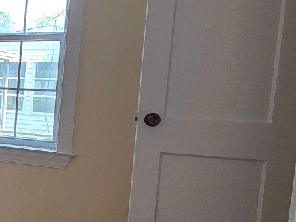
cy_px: 132
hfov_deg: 23.0
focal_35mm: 59
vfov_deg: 24.8
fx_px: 504
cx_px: -198
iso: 100
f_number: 1.9
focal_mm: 2.2
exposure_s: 1/120
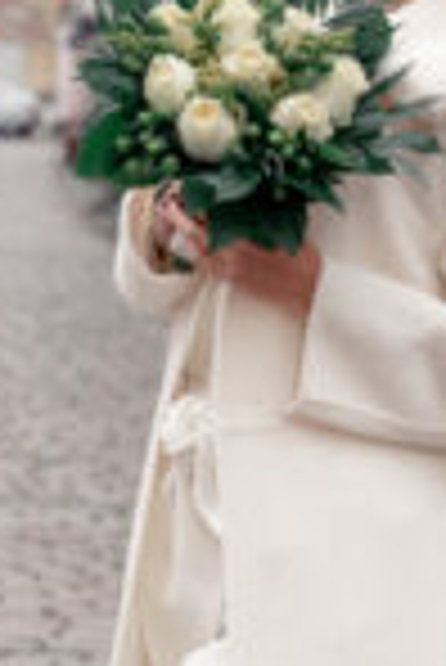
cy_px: 418
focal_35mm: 154
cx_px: 365
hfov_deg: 8.9
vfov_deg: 13.3
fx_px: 2855
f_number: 3.5
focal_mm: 38
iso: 400
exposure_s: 1/250
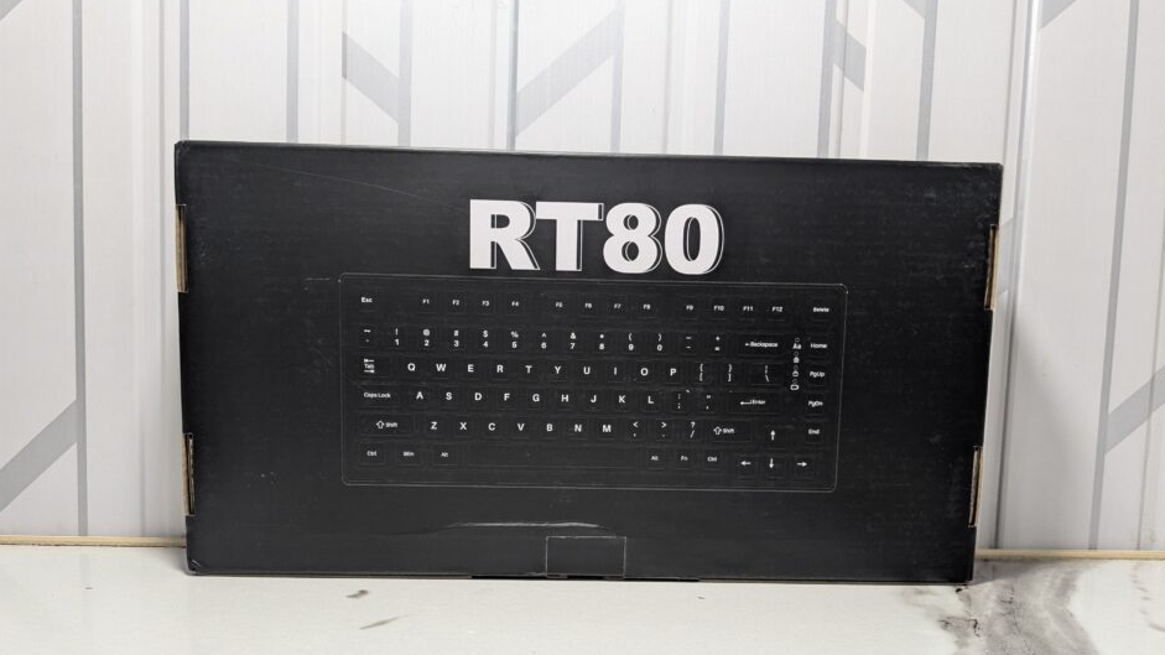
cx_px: 567
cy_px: 442
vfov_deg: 36.3
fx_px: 988
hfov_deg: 61.0
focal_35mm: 32
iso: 101
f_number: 1.73
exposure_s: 1/99.9
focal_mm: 4.38
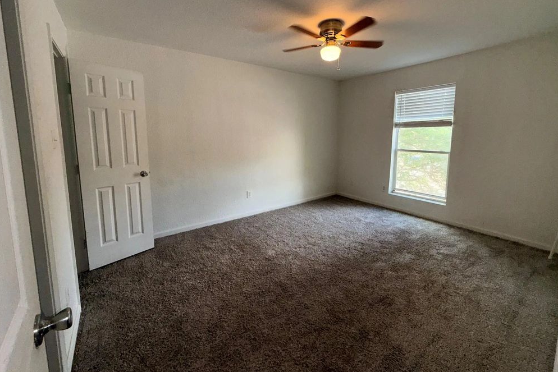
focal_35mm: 15
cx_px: 285
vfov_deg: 76.9
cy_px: 160
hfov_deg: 100.4
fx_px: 233
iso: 50
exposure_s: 1/122
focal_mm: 2.22
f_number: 2.2
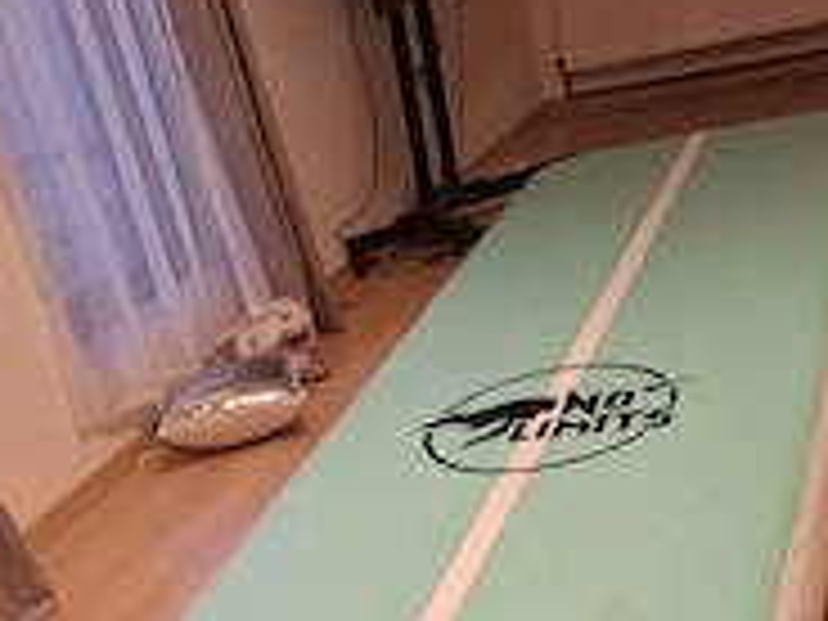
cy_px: 873
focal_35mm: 50
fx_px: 1196
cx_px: 315
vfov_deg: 24.2
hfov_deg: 38.0
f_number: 1.8
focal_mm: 5.54
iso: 320
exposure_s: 1/33
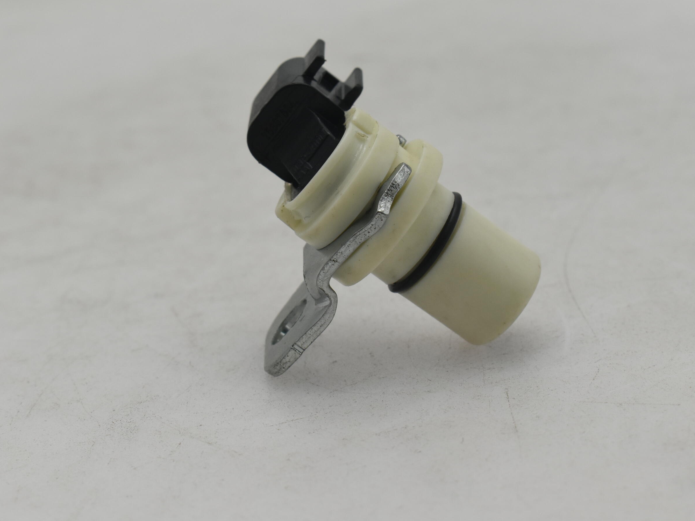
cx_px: 344
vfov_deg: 16.5
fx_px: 1798
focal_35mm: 90
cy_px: 260
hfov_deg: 21.9
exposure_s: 1/125
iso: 900
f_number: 10
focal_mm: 55
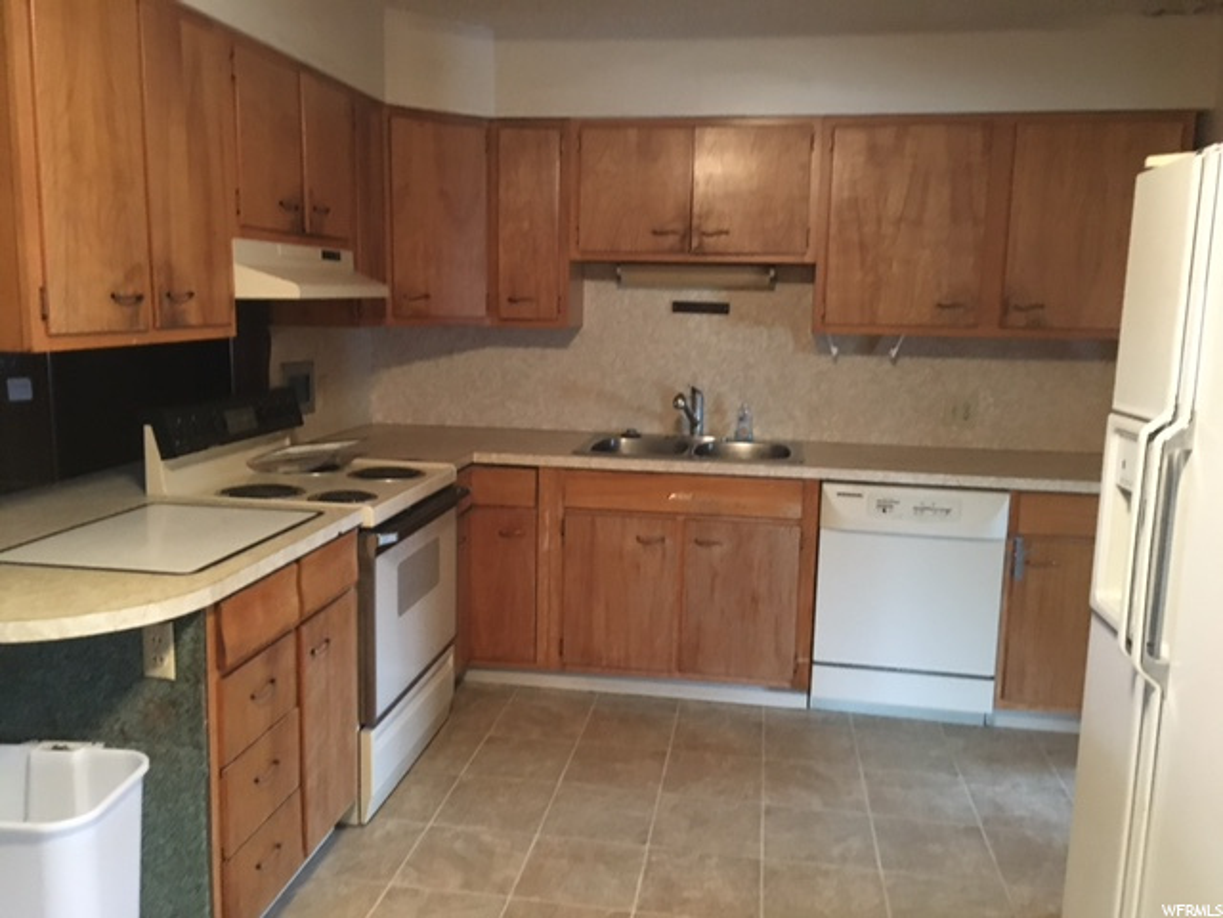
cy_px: 459
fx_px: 1025
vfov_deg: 48.2
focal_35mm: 29
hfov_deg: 61.7
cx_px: 612
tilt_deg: -8.0
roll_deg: -1.4
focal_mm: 4.15
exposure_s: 1/15
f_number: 2.2
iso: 320
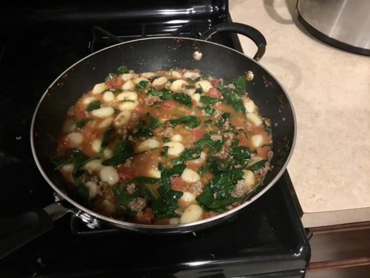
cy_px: 139
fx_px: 331
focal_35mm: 31
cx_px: 185
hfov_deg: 58.3
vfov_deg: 45.5
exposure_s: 1/15
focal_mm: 3.3
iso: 320
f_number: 2.4
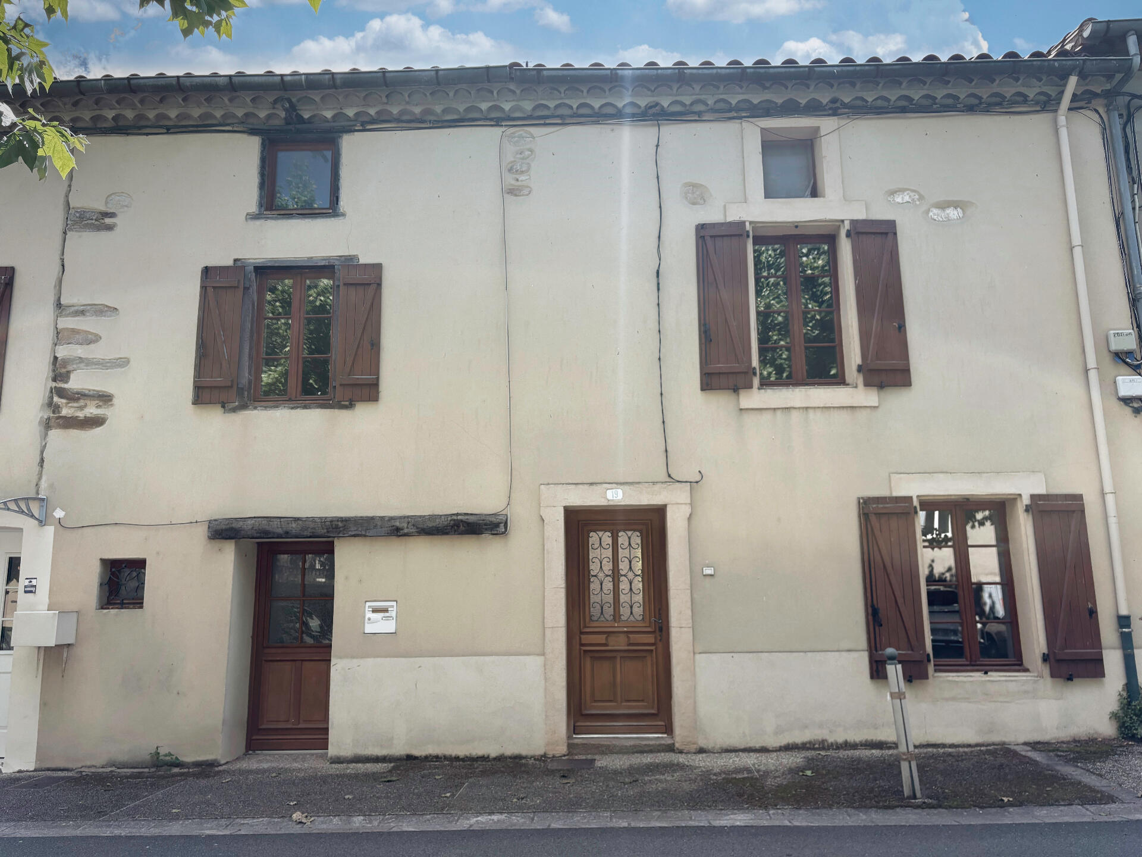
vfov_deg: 53.1
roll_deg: +0.6
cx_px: 571
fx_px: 858
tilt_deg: +11.5
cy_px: 428
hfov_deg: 67.3
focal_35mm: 26
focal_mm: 5.96
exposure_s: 1/1364
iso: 64
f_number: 1.6
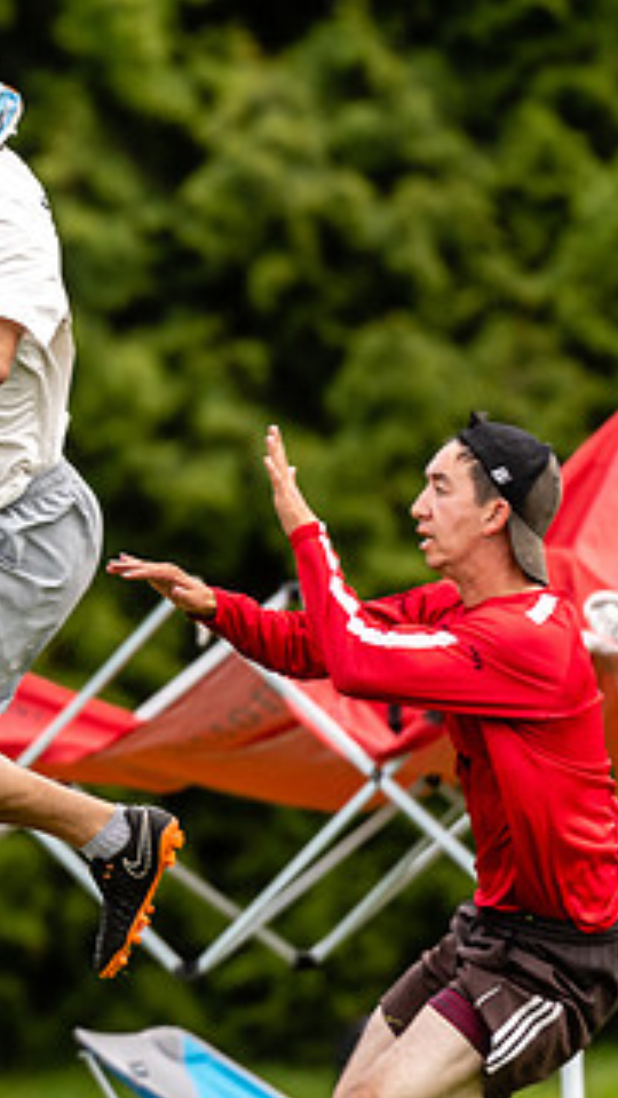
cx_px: 130
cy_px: 662
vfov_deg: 1.6
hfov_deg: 0.9
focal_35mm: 1327
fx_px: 38658
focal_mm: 400
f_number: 4
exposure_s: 1/1250
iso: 360
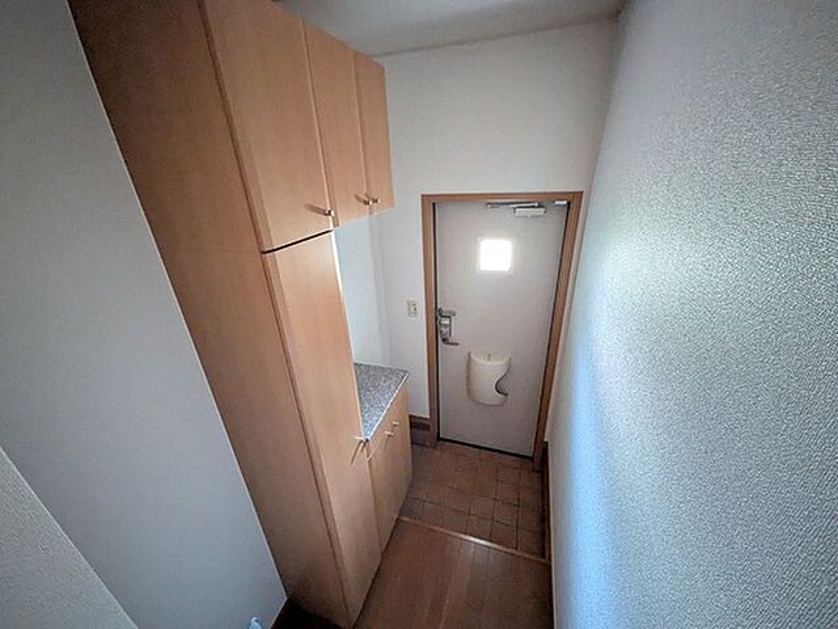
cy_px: 314
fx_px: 339
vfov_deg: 85.7
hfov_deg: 102.1
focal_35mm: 14
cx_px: 419
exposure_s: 1/14.9
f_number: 2.2
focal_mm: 1.85
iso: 1004
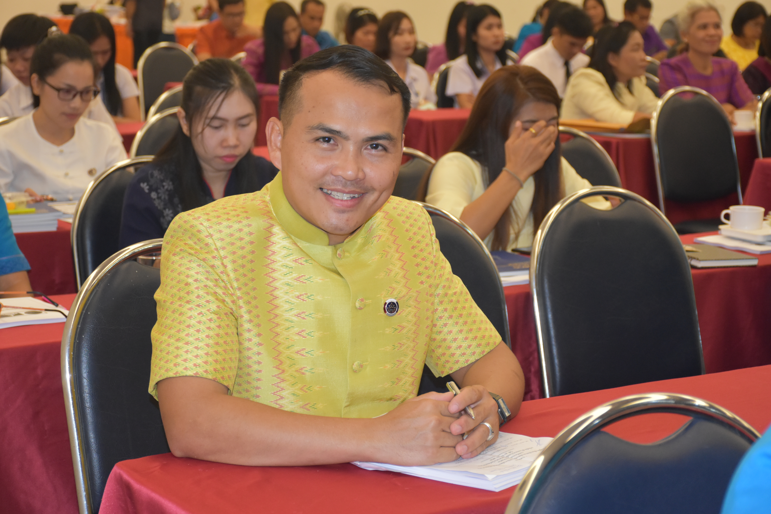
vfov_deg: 18.2
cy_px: 257
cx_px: 386
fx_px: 1606
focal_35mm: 75
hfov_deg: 27.0
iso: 1600
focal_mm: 50
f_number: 4.8
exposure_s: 1/60
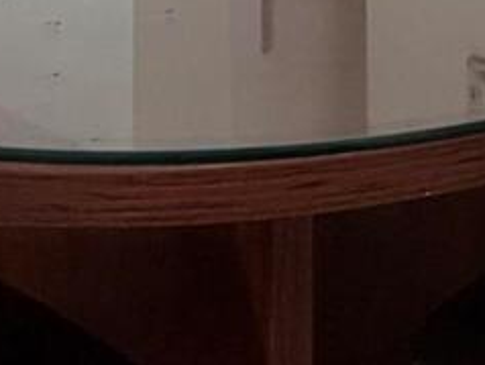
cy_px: -432
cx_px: 491
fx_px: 1318
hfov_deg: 20.2
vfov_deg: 13.0
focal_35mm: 94
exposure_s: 1/60
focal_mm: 2.22
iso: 200
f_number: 2.2
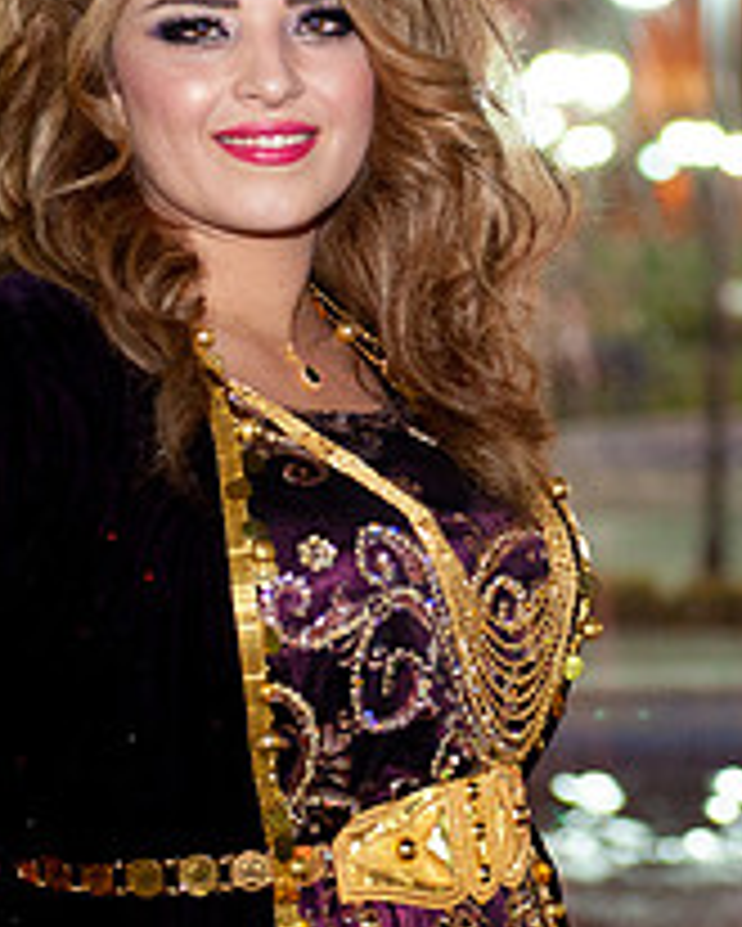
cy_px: 396
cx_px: 595
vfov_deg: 9.8
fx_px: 5404
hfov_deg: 7.8
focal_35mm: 197
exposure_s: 1/20
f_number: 2.8
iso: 1250
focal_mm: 70
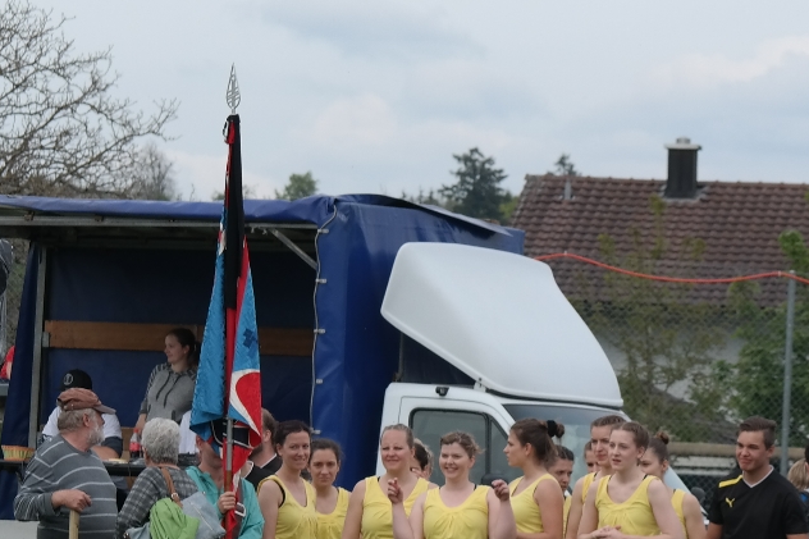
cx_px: 347
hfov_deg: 7.6
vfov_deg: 5.1
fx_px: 6088
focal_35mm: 271
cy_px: 367
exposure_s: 1/320
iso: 100
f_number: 5
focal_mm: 70
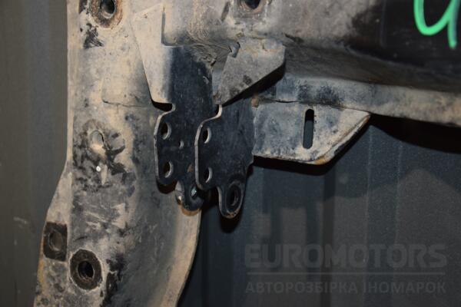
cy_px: 154
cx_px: 230
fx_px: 864
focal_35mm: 68
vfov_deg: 20.2
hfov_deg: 29.9
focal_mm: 45
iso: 800
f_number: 4.8
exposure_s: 1/60
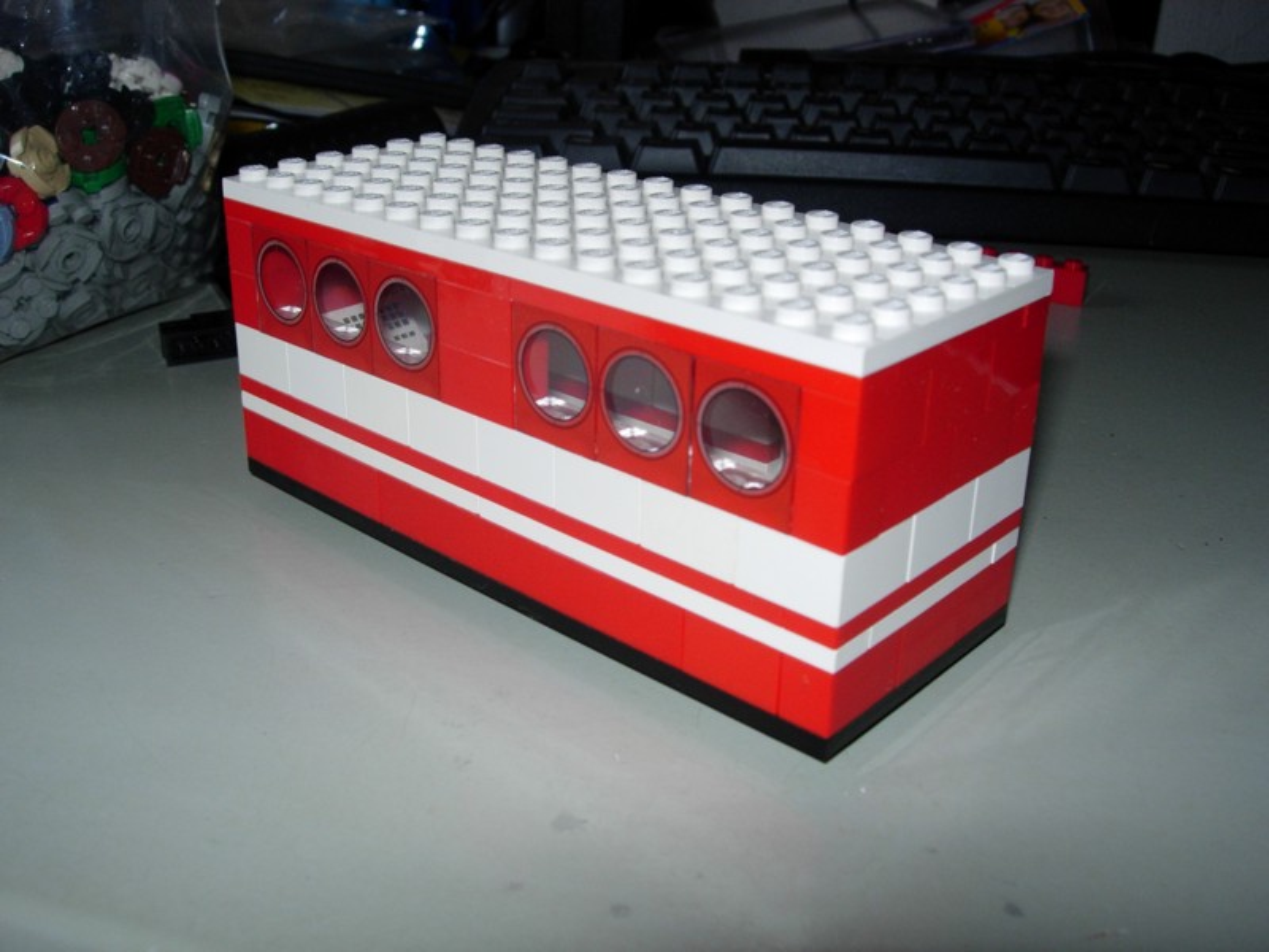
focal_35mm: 38
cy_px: 476
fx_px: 1393
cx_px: 634
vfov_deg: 37.7
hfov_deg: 49.0
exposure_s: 1/32
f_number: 4.8
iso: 79
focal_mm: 7.8
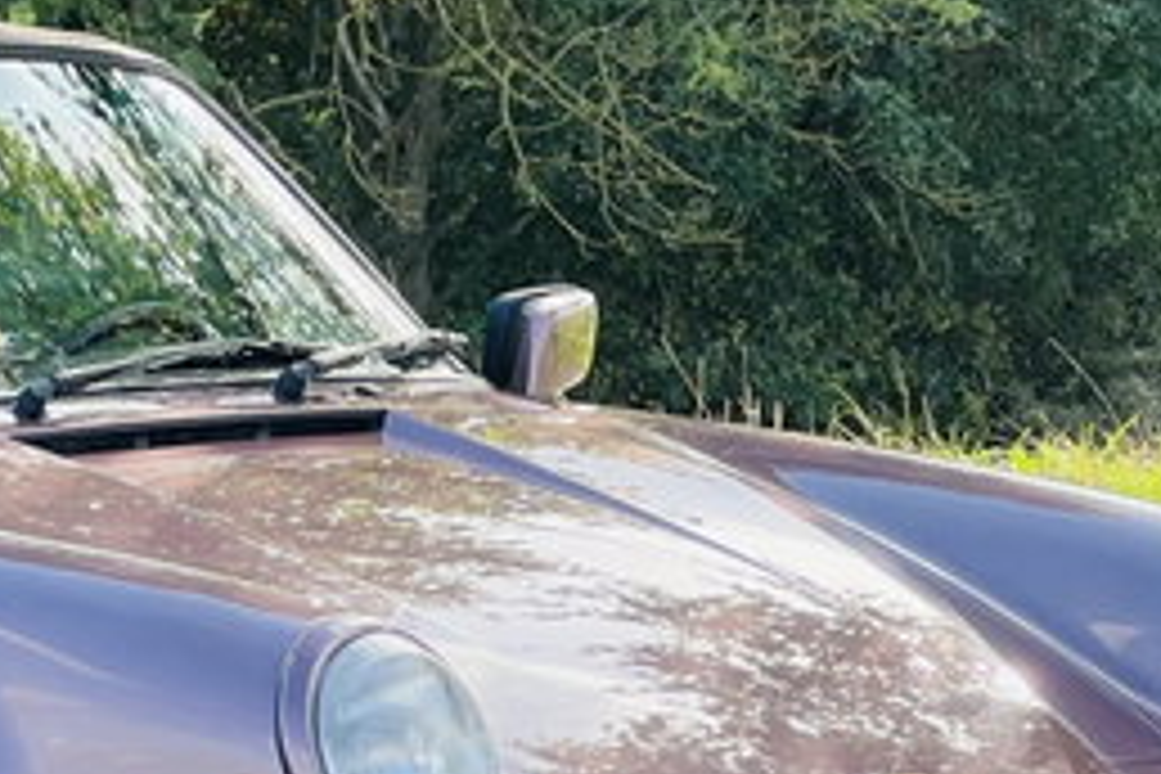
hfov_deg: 8.6
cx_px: -18
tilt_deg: -6.5
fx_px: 7675
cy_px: 522
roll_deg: +1.9
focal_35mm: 238
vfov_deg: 5.8
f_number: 2.8
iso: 32
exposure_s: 1/144
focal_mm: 9
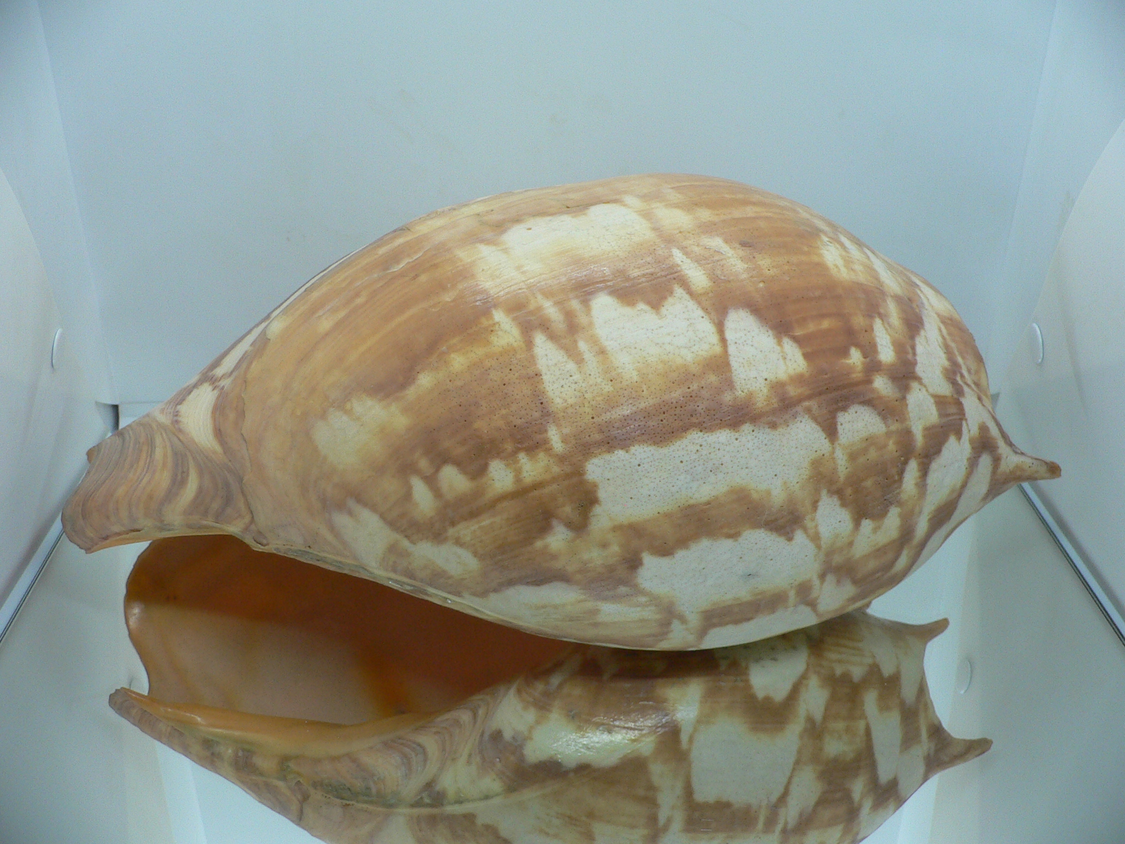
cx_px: 562
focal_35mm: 35
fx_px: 1137
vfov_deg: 40.7
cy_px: 422
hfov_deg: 52.6
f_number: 2.8
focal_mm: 4.6
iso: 100
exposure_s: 1/60
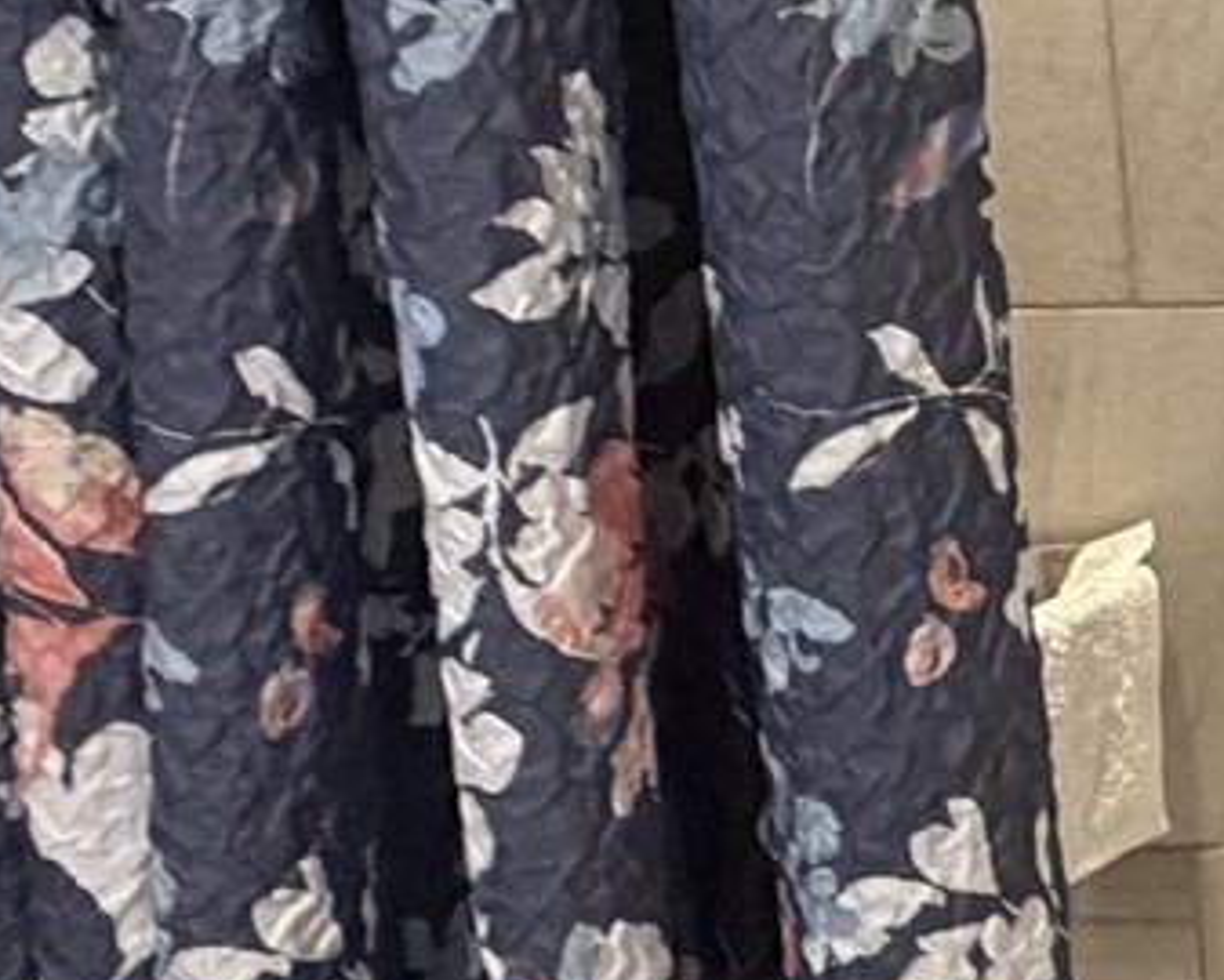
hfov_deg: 18.6
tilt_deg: -13.3
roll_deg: +0.3
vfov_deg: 17.7
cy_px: -185
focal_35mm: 83
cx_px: 2110
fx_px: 3008
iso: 320
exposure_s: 1/60
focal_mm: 2.22
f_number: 2.2
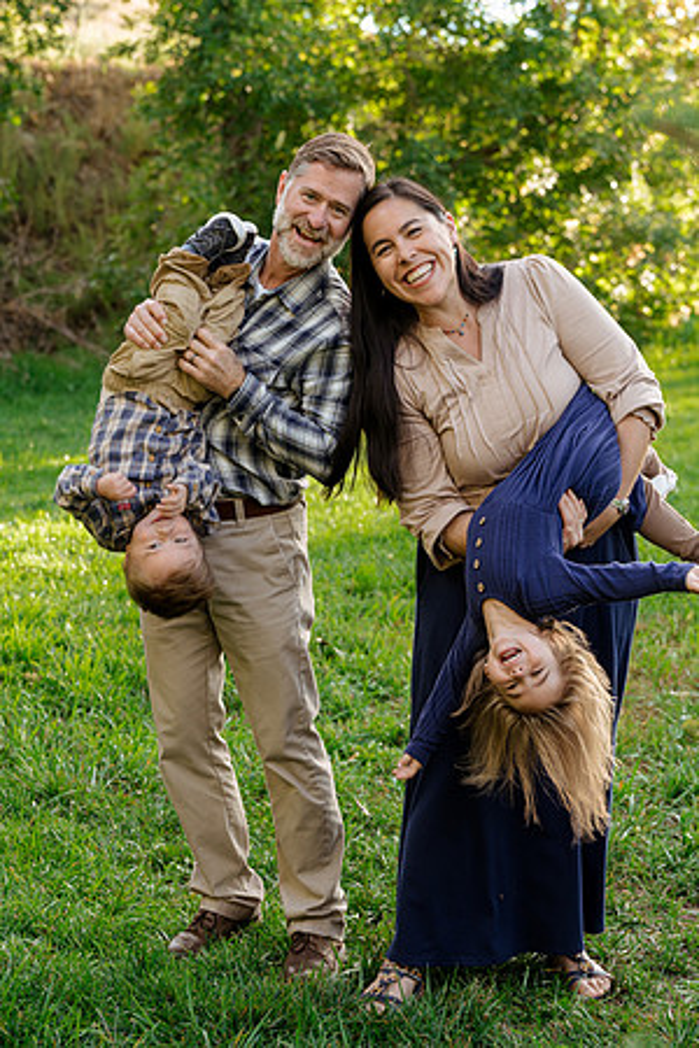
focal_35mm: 81
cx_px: 350
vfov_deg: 25.1
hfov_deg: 16.9
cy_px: 524
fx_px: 2359
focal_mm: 81
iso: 640
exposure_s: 1/200
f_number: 5.6
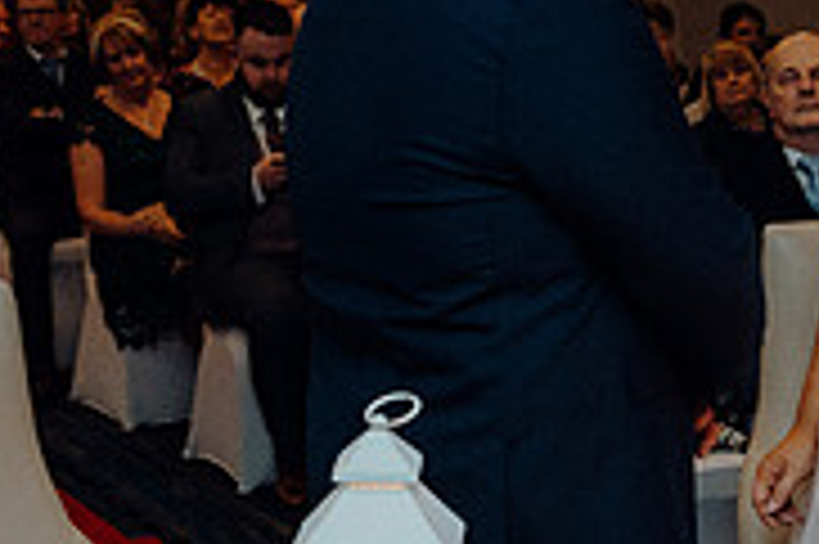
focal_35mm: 102
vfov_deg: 13.4
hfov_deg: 19.9
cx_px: 603
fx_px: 2318
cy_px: 173
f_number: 3.5
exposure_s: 1/160
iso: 2500
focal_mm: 32
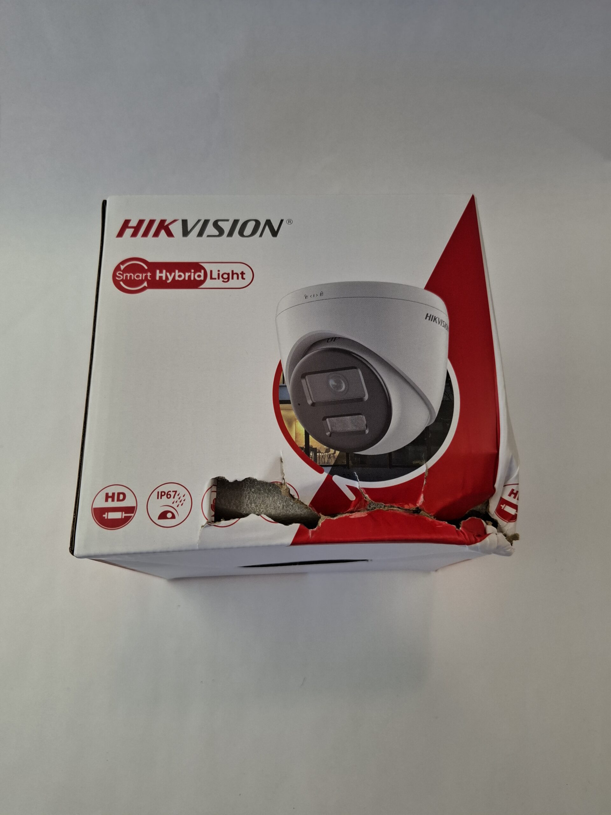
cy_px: 408
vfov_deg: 73.9
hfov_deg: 58.9
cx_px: 306
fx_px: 541
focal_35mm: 23
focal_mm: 5.54
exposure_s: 1/112
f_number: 1.8
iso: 50
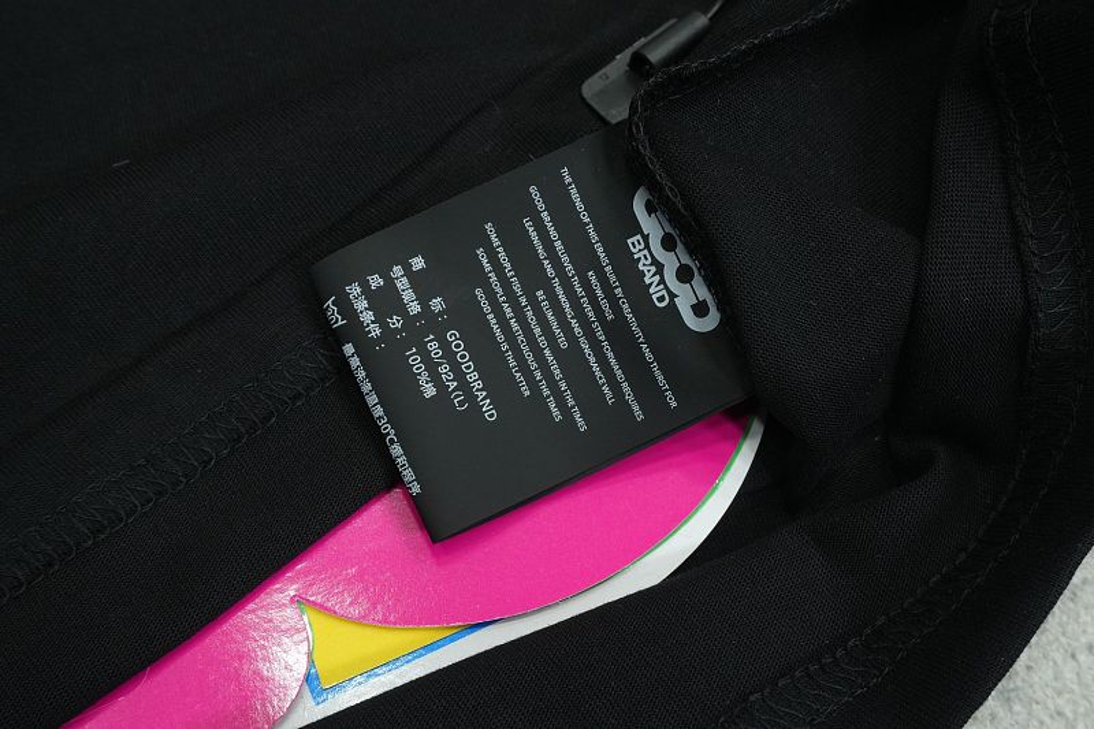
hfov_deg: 46.4
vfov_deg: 31.9
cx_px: 547
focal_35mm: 42
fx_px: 1276
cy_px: 364
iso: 1000
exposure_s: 1/160
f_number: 8
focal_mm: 28
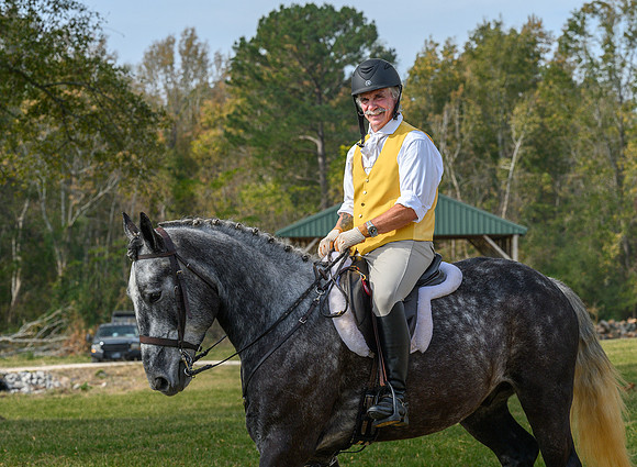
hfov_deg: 17.1
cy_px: 224
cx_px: 350
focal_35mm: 116
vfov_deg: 12.6
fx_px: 2116
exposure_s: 1/500
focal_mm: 101
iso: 400
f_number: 6.3
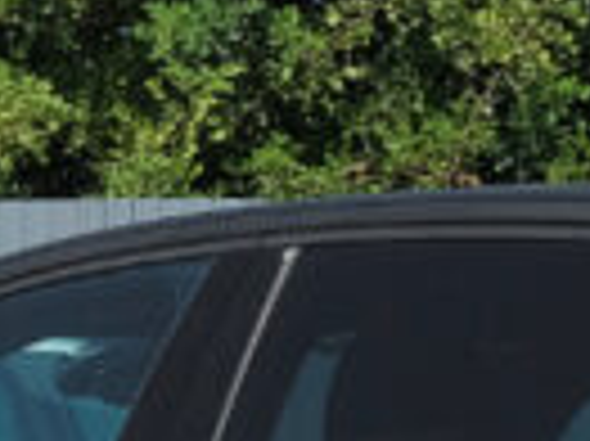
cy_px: 902
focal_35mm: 323
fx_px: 5500
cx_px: 608
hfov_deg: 6.1
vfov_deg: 4.5
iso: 160
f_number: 9
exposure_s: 1/250
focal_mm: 28.8
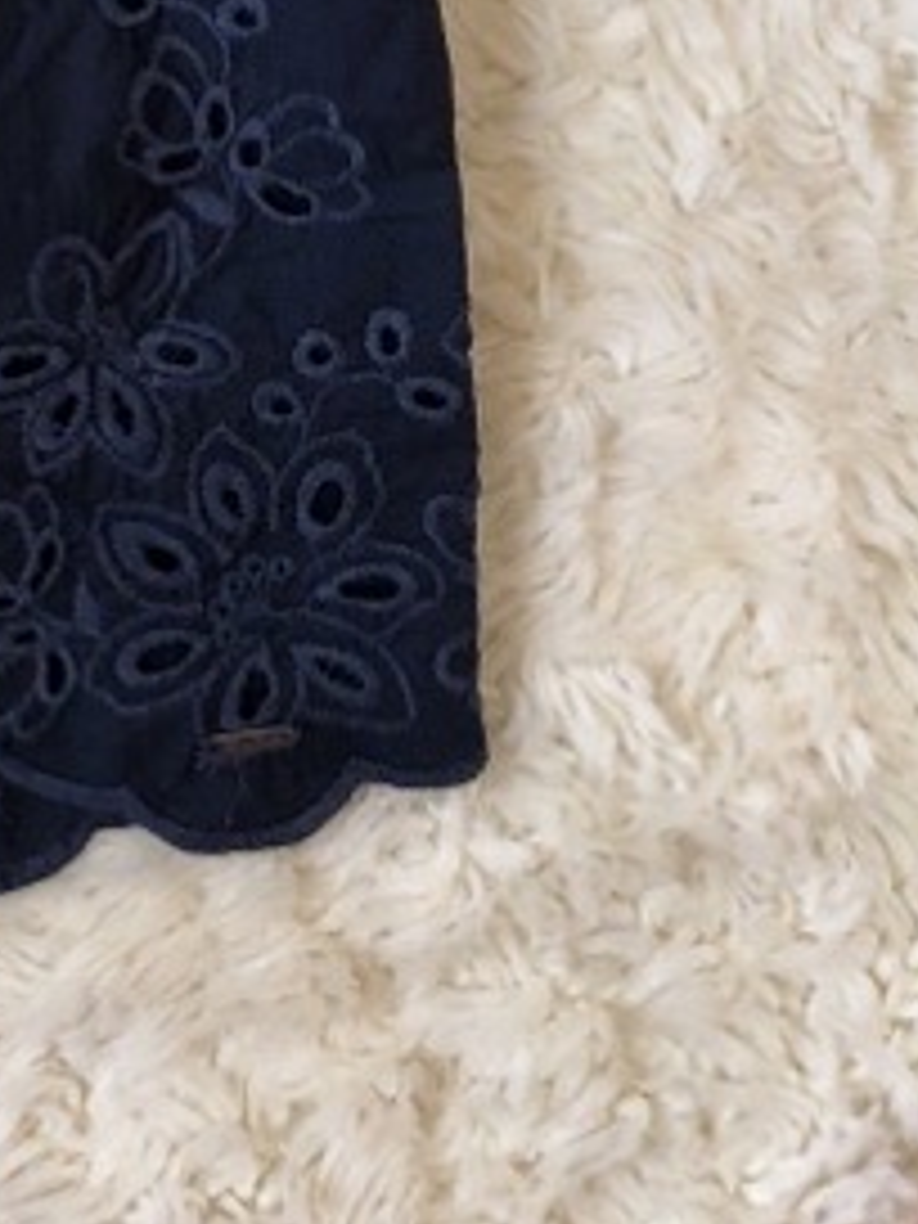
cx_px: -756
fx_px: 3642
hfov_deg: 13.0
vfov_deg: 17.0
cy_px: -675
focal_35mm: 103
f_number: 1.8
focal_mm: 3.99
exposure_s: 1/17
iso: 40
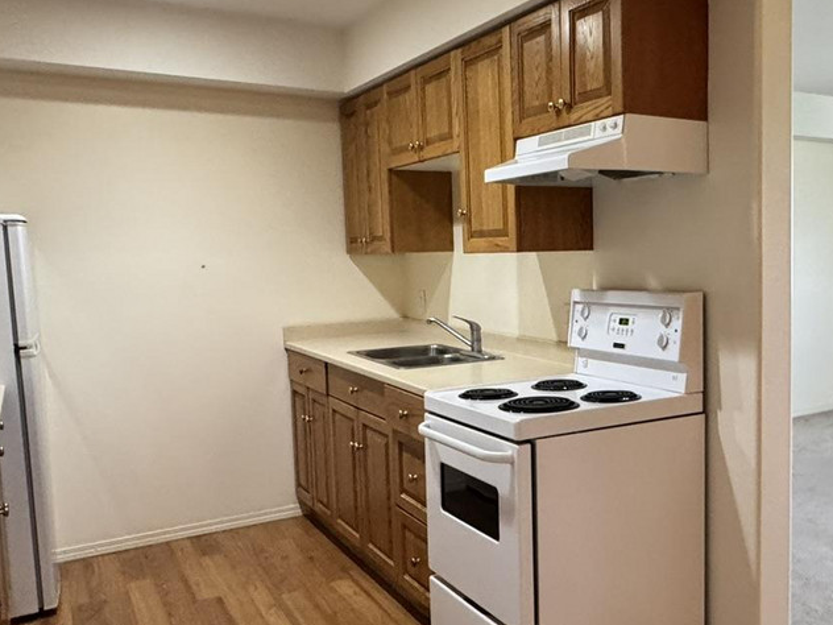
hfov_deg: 52.4
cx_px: 589
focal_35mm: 34
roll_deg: +0.9
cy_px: 328
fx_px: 818
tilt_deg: -3.6
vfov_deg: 41.8
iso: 400
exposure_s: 1/60
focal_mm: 2.22
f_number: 2.2
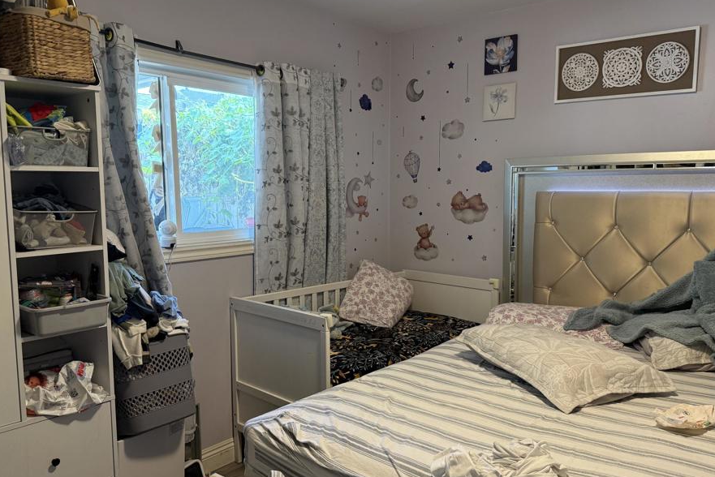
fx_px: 576
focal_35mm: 29
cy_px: 248
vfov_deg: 45.0
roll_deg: +0.0
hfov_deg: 63.6
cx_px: 372
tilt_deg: -5.0
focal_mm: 6.76
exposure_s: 1/60
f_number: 1.78
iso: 200
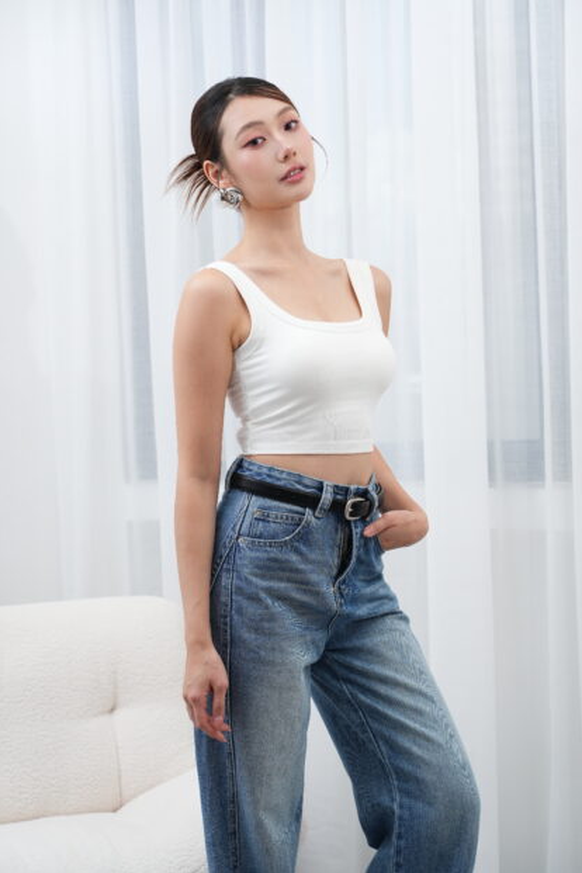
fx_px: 1649
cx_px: 294
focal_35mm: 68
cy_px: 432
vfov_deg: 29.7
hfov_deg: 20.0
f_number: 5
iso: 250
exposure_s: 1/200
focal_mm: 67
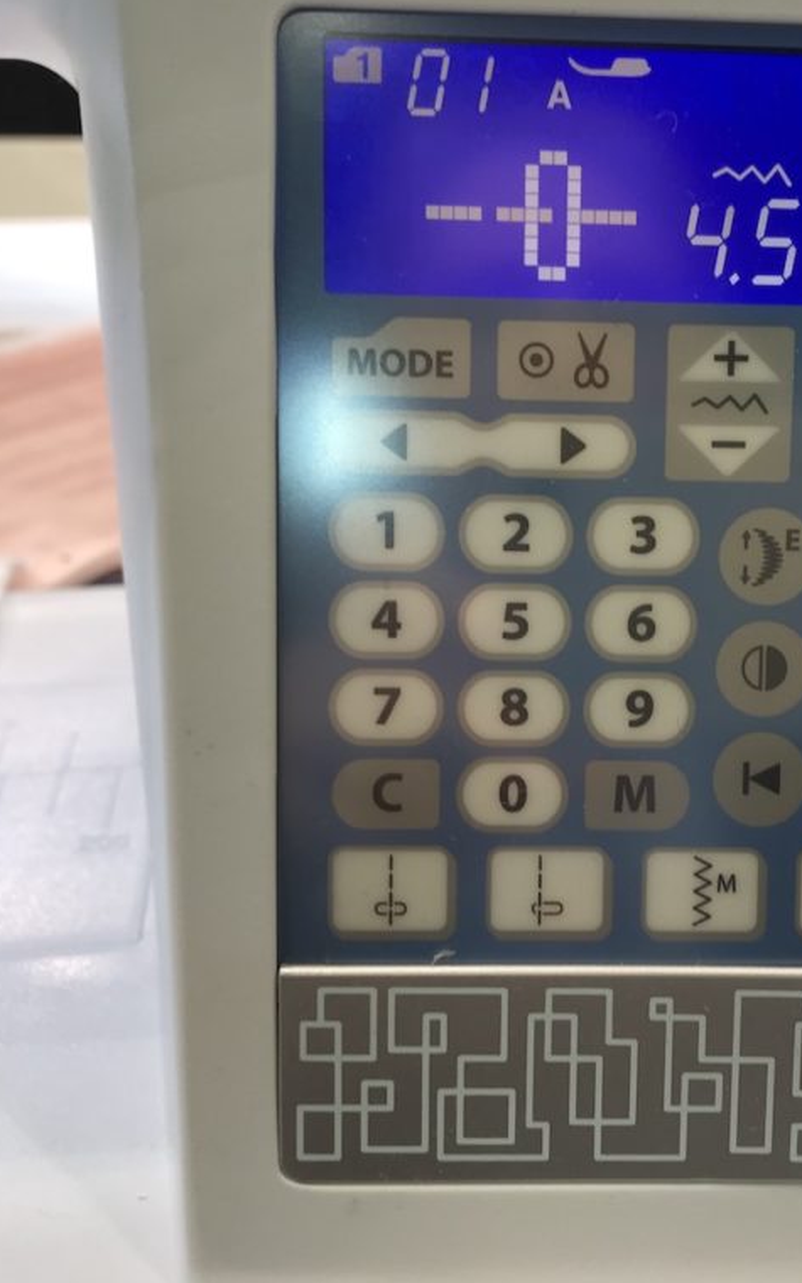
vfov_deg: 49.3
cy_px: 638
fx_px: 1399
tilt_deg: -24.9
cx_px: 610
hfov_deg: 31.4
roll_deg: -1.6
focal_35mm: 40
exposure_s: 1/49
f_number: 1.8
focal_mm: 3.99
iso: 25
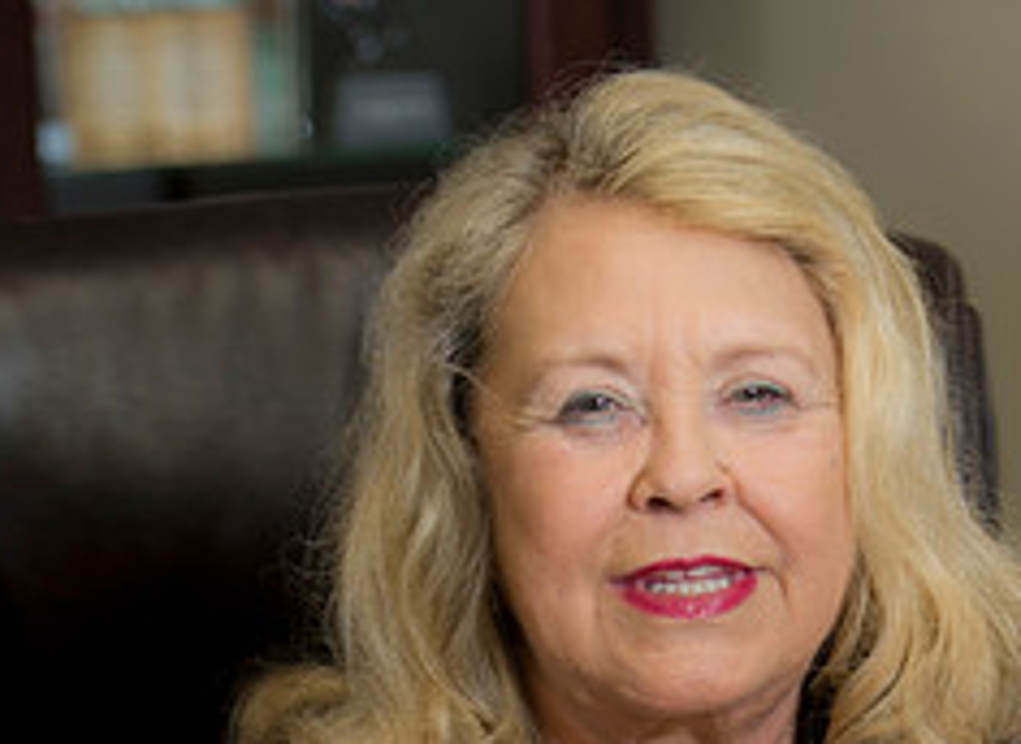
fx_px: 7591
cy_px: 881
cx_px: 821
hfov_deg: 7.7
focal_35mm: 260
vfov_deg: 5.6
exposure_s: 1/80
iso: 400
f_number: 2.8
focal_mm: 98
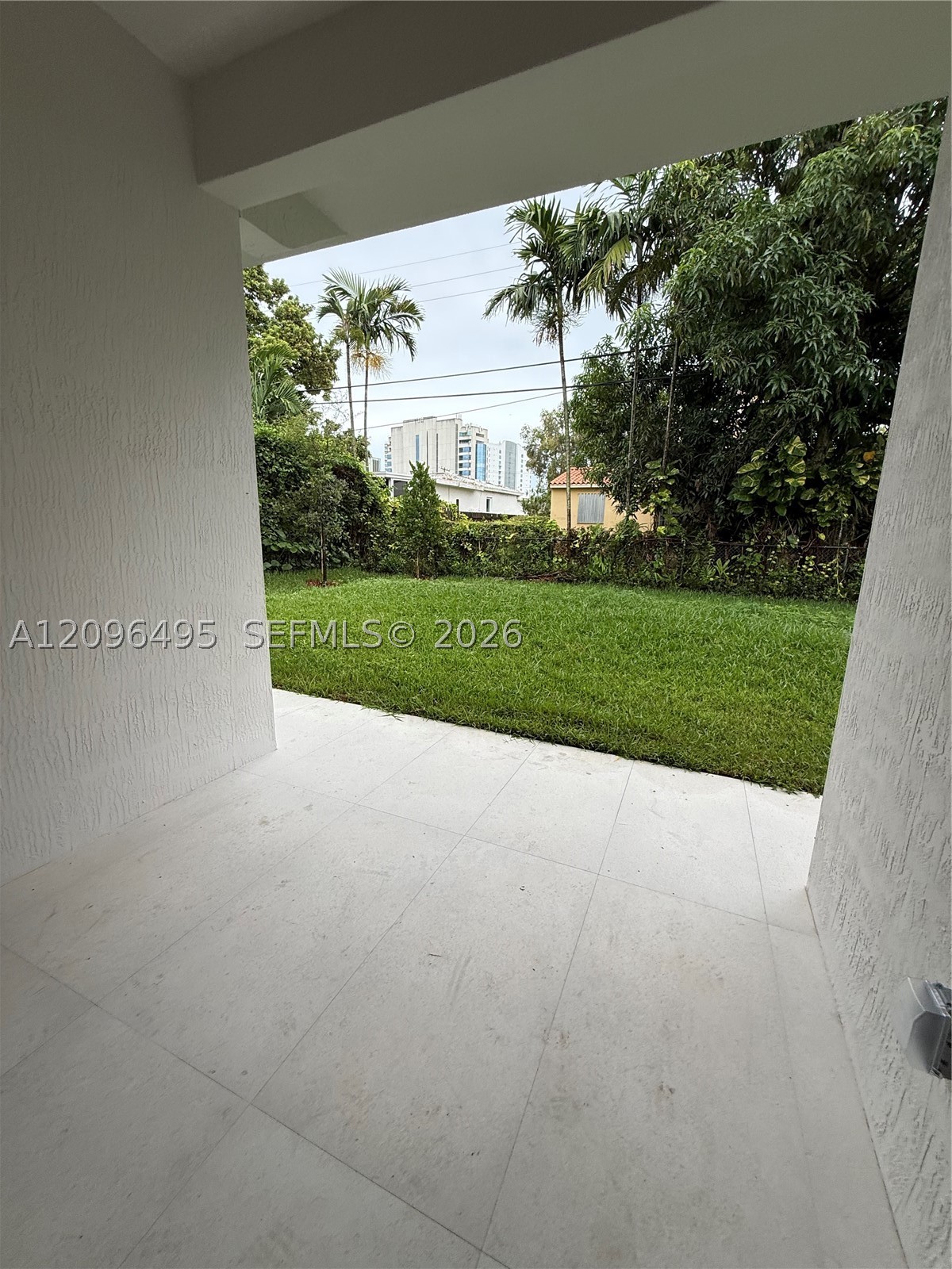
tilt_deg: -9.1
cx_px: 476
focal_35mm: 14
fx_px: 513
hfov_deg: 85.7
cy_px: 634
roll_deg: -2.7
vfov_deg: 102.1
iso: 50
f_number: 2.2
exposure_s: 1/256
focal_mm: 2.22
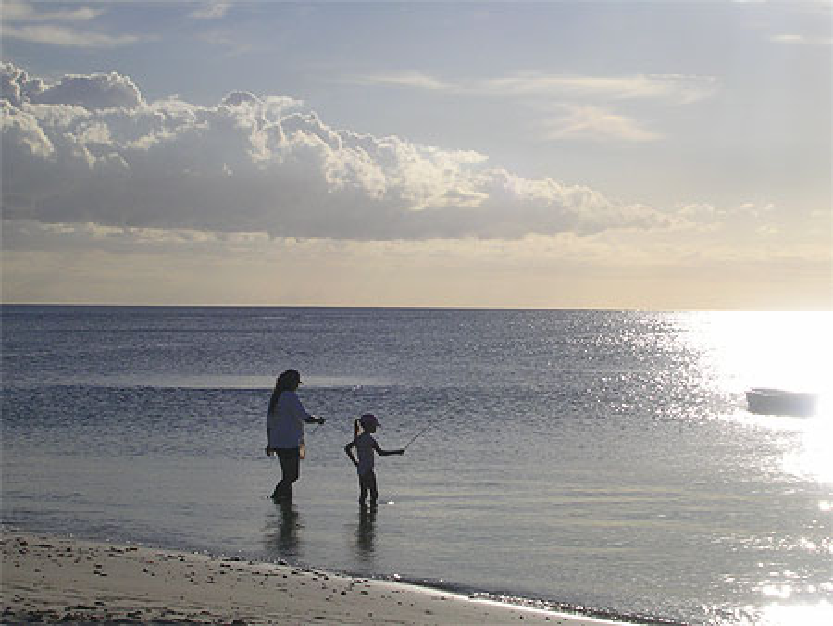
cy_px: 313
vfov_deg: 12.9
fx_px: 2769
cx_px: 416
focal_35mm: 115
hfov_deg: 17.1
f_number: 4.9
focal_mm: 17.4
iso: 50
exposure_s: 1/1500
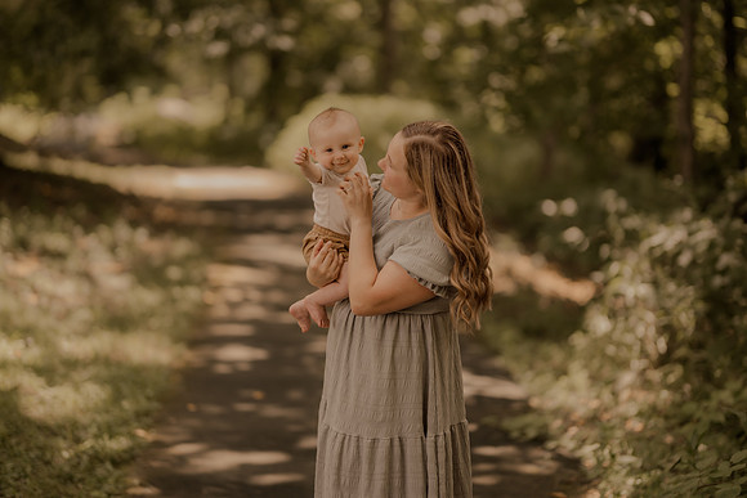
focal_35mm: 85
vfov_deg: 16.1
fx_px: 1764
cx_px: 374
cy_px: 249
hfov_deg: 23.9
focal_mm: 85
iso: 160
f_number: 1.4
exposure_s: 1/1000
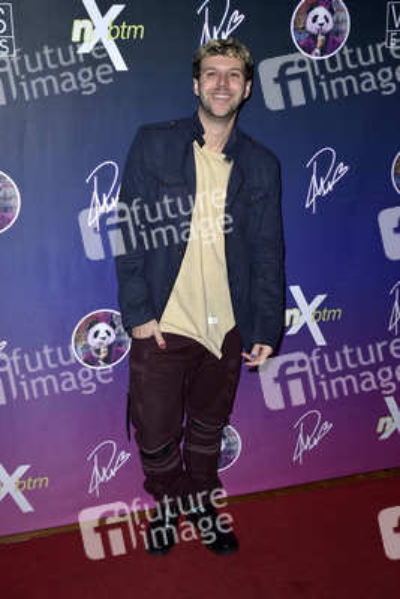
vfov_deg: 54.4
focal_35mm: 35
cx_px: 200
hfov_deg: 37.9
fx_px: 583
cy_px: 300
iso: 320
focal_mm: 35
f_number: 6.3
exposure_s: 1/250
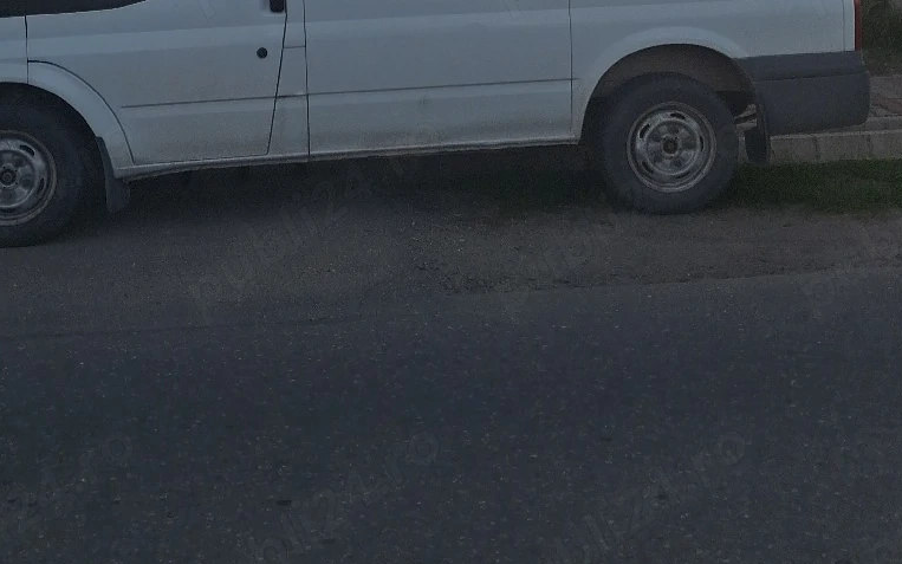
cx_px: 391
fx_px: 1229
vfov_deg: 24.3
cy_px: -44
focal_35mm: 50
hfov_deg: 40.2
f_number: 1.8
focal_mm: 4
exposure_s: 1/217
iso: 25
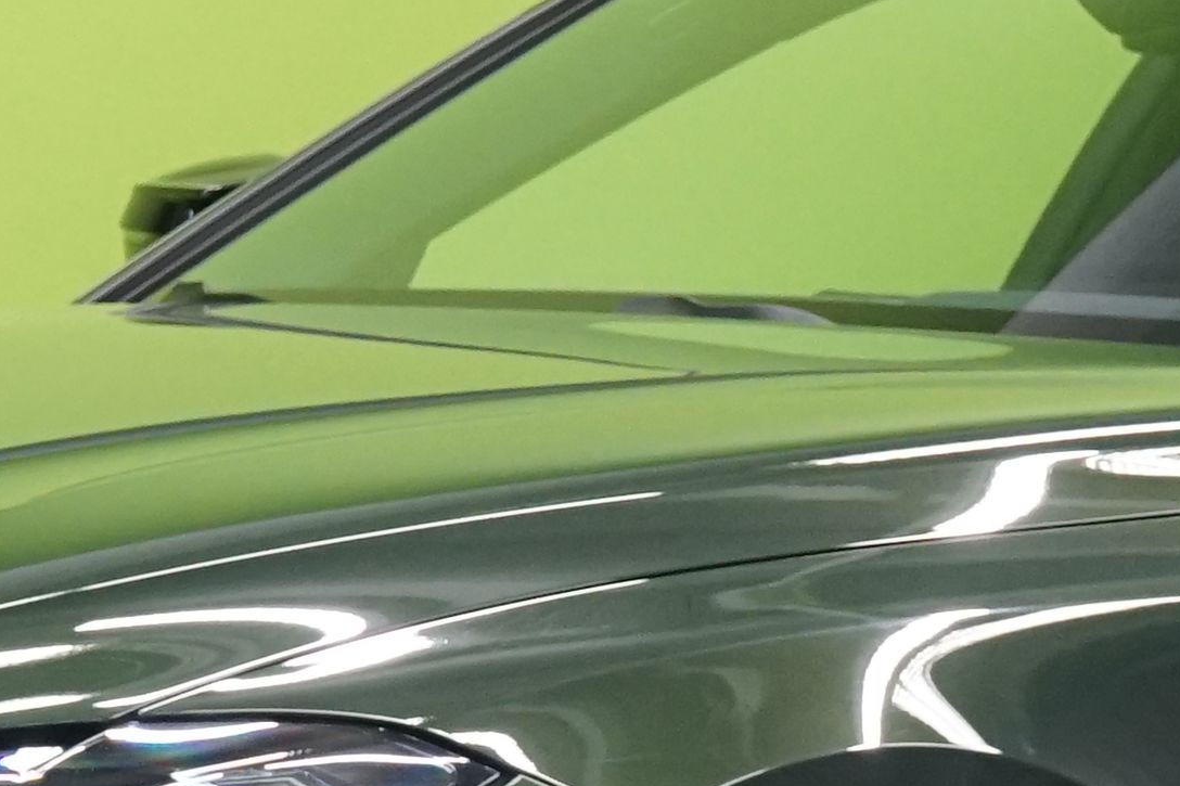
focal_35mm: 331
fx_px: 10847
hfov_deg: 6.2
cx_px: 1167
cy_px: 571
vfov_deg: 4.2
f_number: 7.1
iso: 2000
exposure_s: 1/25
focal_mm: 60
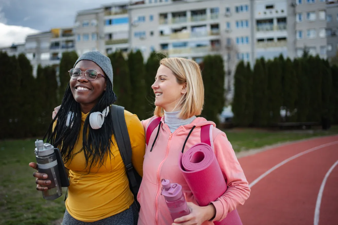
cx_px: 169
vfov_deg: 37.9
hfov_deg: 54.4
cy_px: 112
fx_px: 329
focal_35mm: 35
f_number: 1.8
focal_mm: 35
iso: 100
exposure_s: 1/640
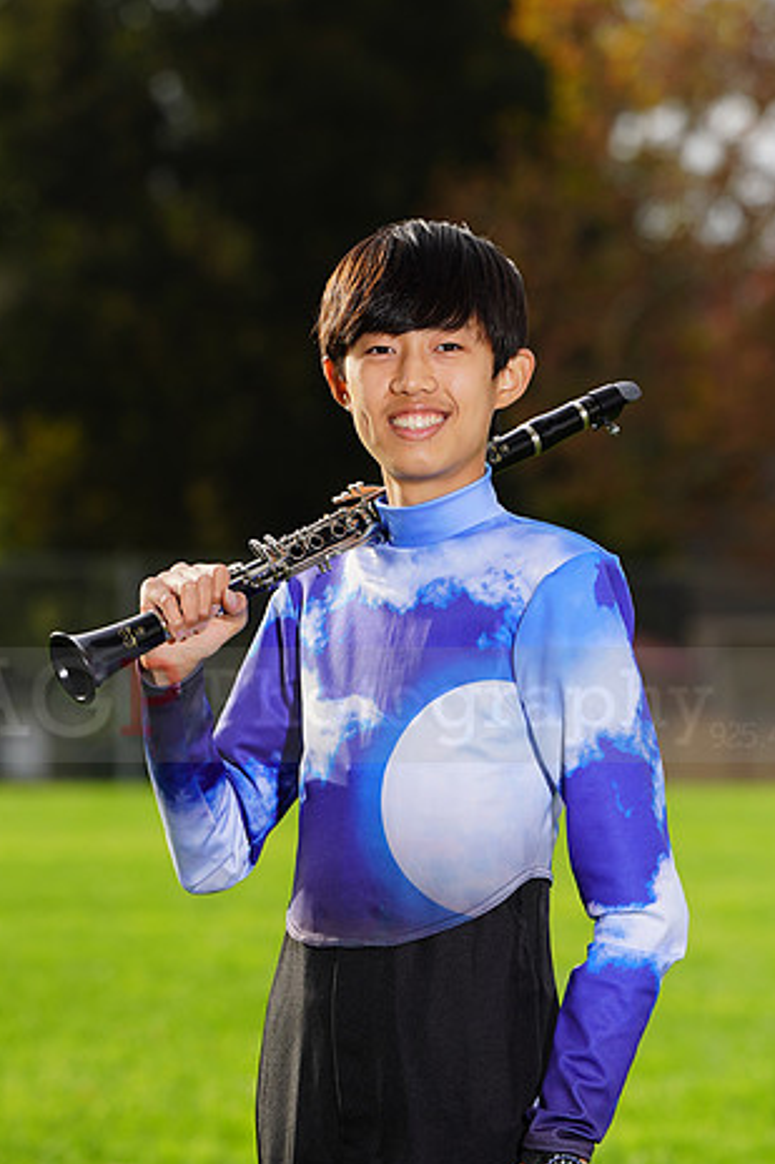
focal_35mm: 290
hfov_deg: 4.7
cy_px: 682
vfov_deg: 7.1
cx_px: 386
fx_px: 9371
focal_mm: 232
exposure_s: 1/200
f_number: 7.1
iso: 100
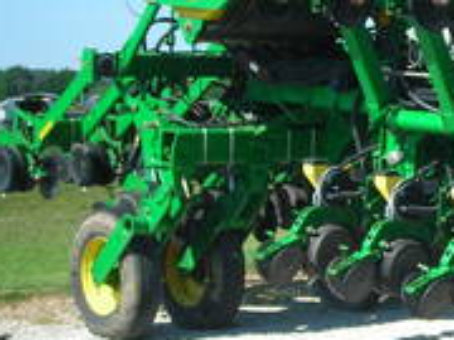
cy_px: 111
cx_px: 671
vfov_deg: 12.9
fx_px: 1508
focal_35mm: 115
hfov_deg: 15.8
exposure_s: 1/106
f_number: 6.4
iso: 50
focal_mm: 6.3
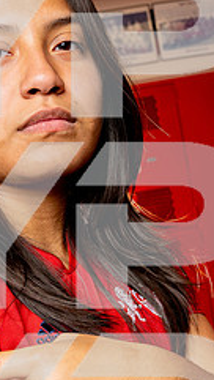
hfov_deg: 14.7
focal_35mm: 82
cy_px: 226
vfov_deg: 25.8
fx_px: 825
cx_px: 43
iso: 400
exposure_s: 1/250
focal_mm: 30
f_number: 7.1
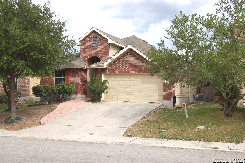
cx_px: 122
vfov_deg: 34.2
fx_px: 265
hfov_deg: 49.6
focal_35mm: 39
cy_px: 82
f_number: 9
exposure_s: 1/320
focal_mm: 26
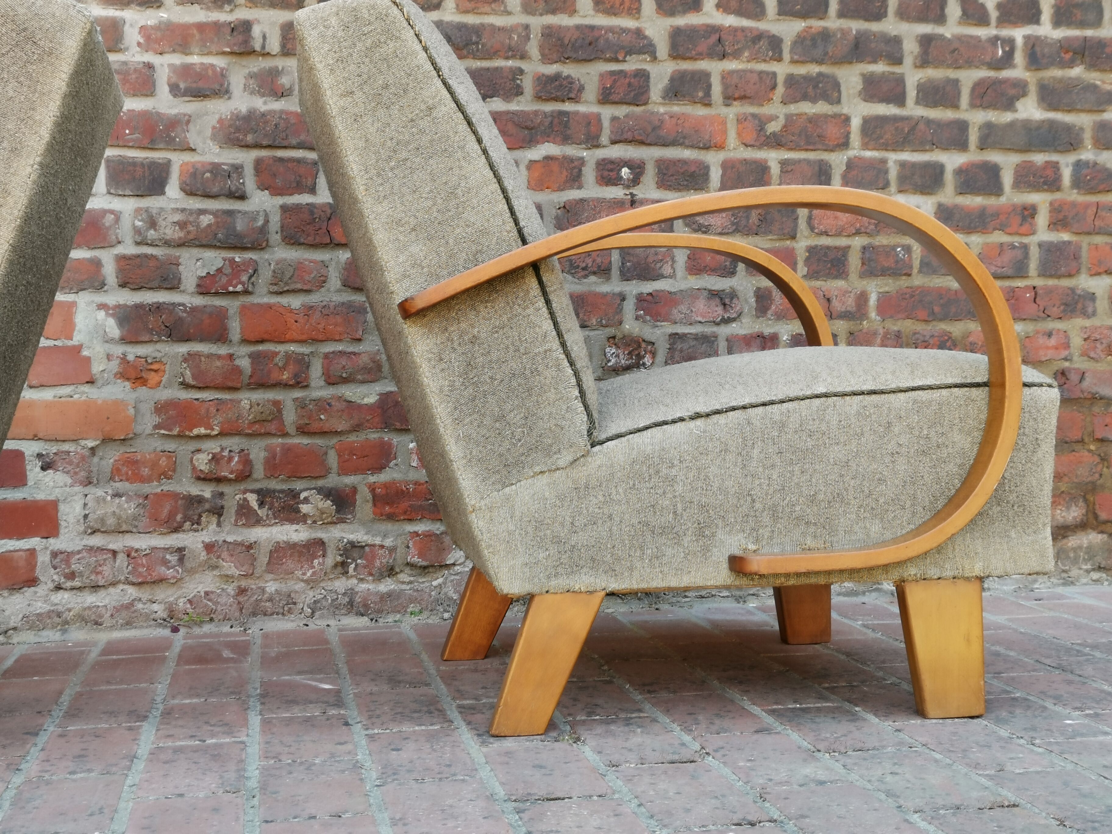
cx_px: 556
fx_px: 1510
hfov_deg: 40.4
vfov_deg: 30.9
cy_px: 417
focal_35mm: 47
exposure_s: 1/112
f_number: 1.8
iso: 50
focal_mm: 5.58
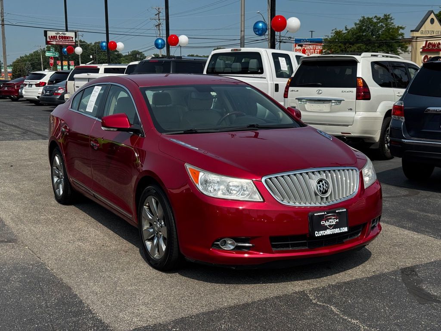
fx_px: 612
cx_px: 220
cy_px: 166
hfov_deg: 39.7
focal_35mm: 48
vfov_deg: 30.3
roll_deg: +0.1
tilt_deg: -9.5
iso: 64
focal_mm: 6.76
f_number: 1.78
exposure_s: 1/4310
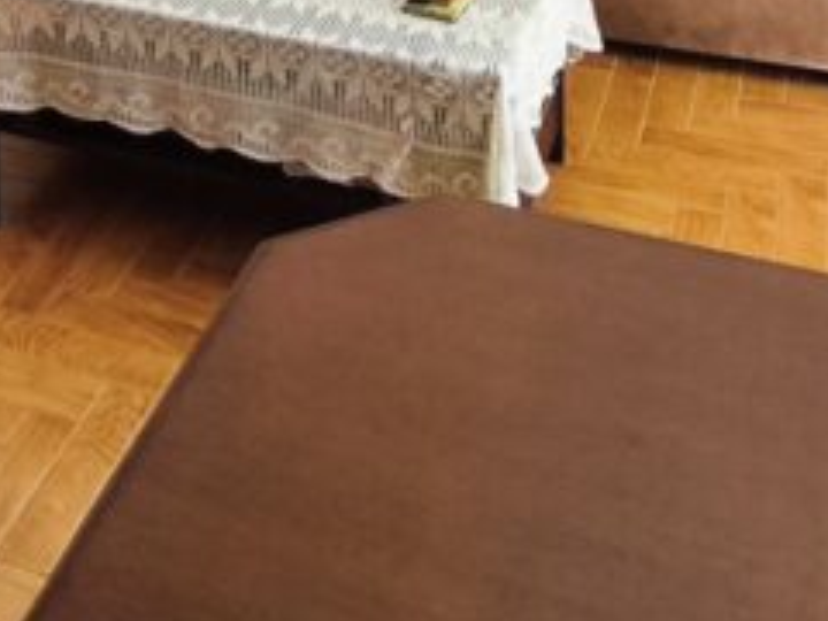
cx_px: 200
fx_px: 1531
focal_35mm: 64
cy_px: -586
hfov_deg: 29.7
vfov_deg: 17.3
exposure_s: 1/33.3
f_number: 2.2
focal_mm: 1.91
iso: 160
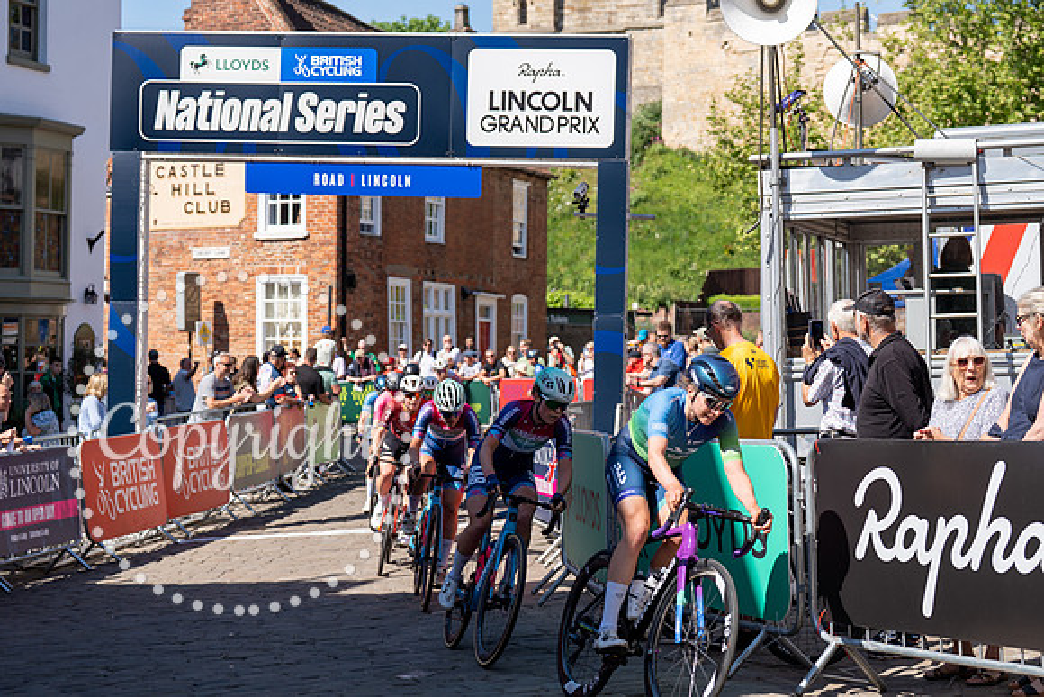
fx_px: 2030
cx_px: 522
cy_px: 348
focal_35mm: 70
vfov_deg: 19.5
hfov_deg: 28.8
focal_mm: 70
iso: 100
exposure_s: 1/1250
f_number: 4
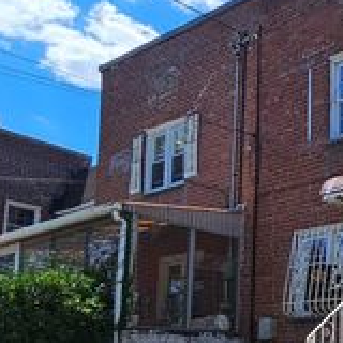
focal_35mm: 48
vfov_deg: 33.5
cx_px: 448
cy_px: 310
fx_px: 538
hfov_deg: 28.7
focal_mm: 2.2
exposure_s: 1/3018
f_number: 2.2
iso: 50
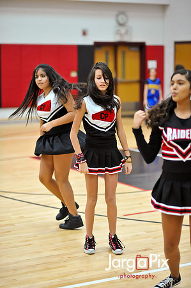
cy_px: 144
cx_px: 96
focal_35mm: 85
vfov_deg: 23.9
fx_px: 678
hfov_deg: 16.0
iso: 2200
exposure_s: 1/500
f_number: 2
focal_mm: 85
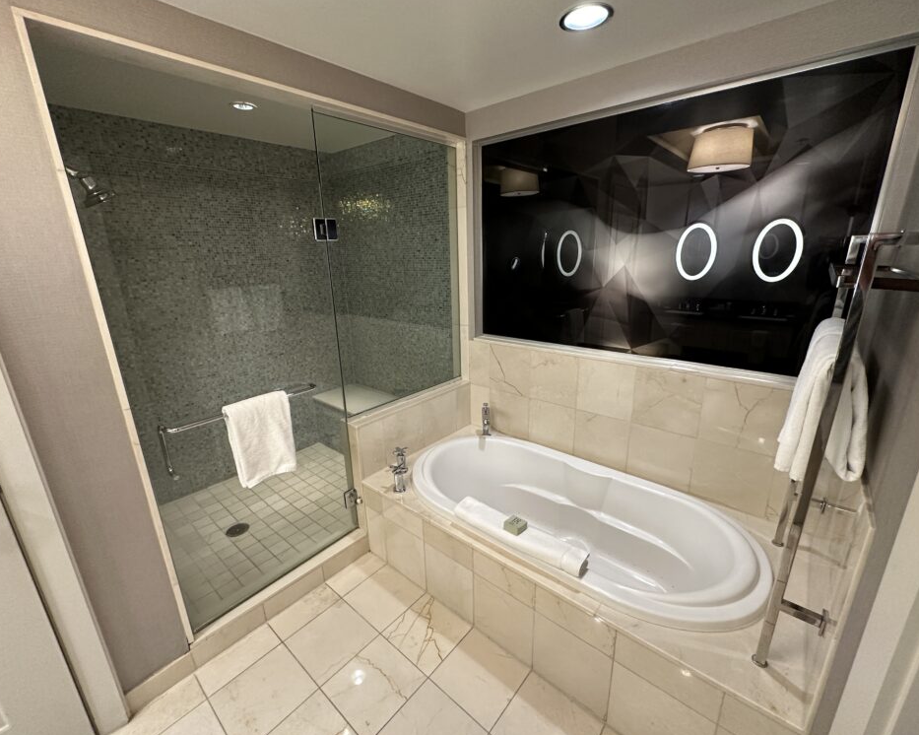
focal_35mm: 15
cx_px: 458
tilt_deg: -18.1
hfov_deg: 96.8
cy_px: 369
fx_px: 408
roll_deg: +1.4
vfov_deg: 84.0
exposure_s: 1/60
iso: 250
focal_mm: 2.22
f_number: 2.2
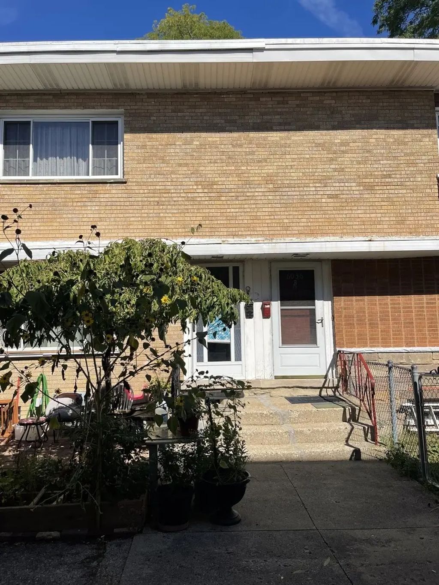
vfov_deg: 69.4
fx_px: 423
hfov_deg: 54.9
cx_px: 220
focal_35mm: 25
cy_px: 292
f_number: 1.6
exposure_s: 1/5128
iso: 32
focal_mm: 5.1
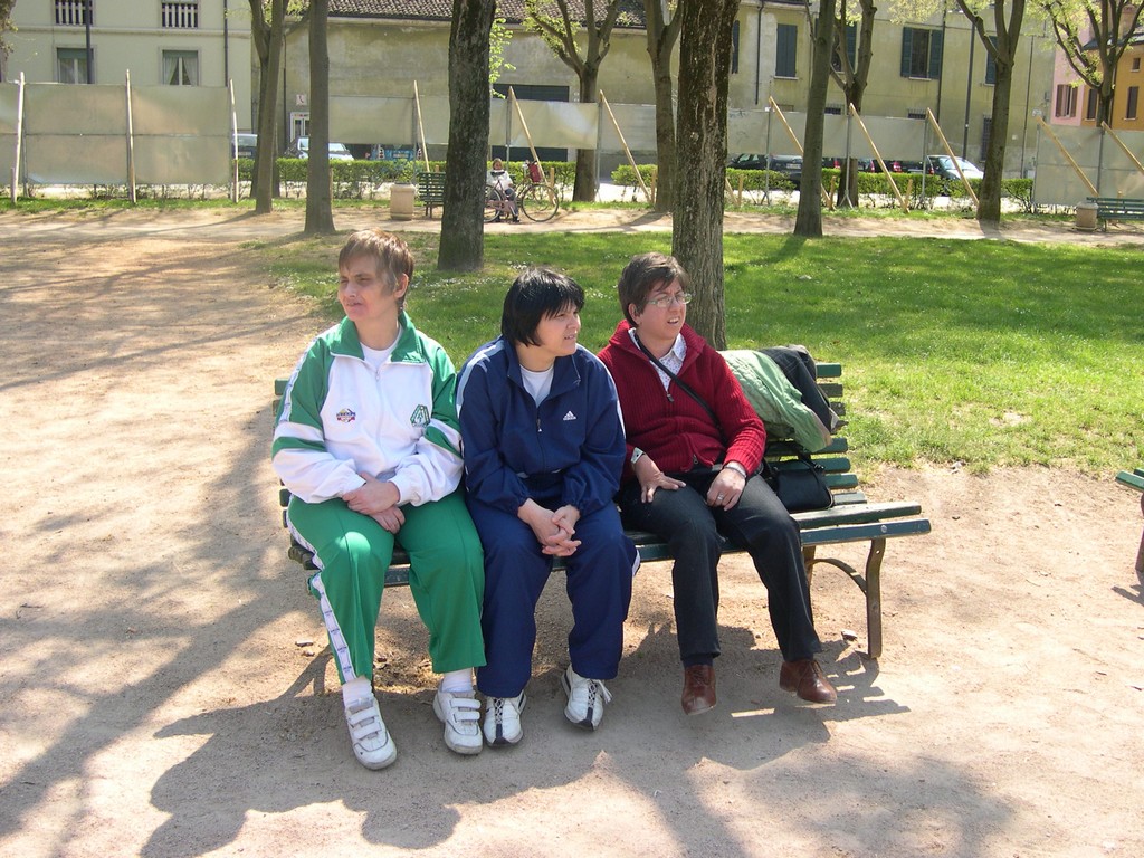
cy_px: 429
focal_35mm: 38
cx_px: 572
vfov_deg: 37.7
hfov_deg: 49.0
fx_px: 1256
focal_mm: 8
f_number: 2.8
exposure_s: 1/424
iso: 100
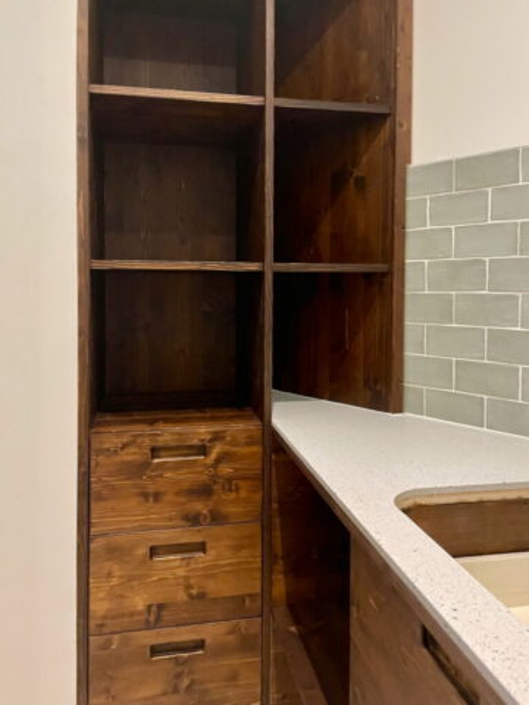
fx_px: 530
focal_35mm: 26
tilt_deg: -7.1
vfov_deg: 67.3
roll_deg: -1.7
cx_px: 264
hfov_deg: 53.1
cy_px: 352
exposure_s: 1/57
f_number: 1.6
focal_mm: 4.2
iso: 500
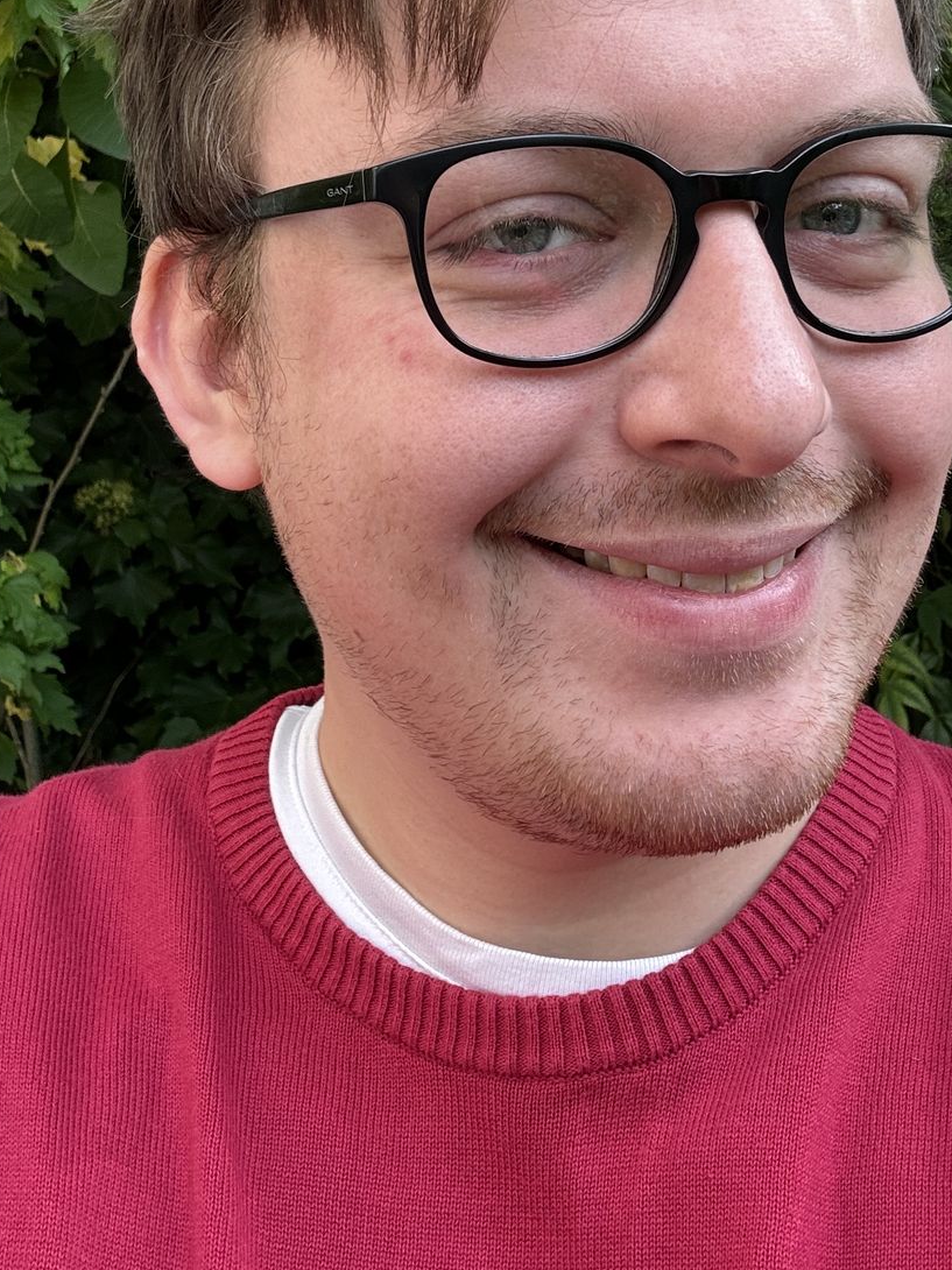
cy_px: 316
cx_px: 579
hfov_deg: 30.8
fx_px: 1724
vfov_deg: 39.3
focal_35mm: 47
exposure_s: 1/121
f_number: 1.9
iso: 32
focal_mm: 2.69
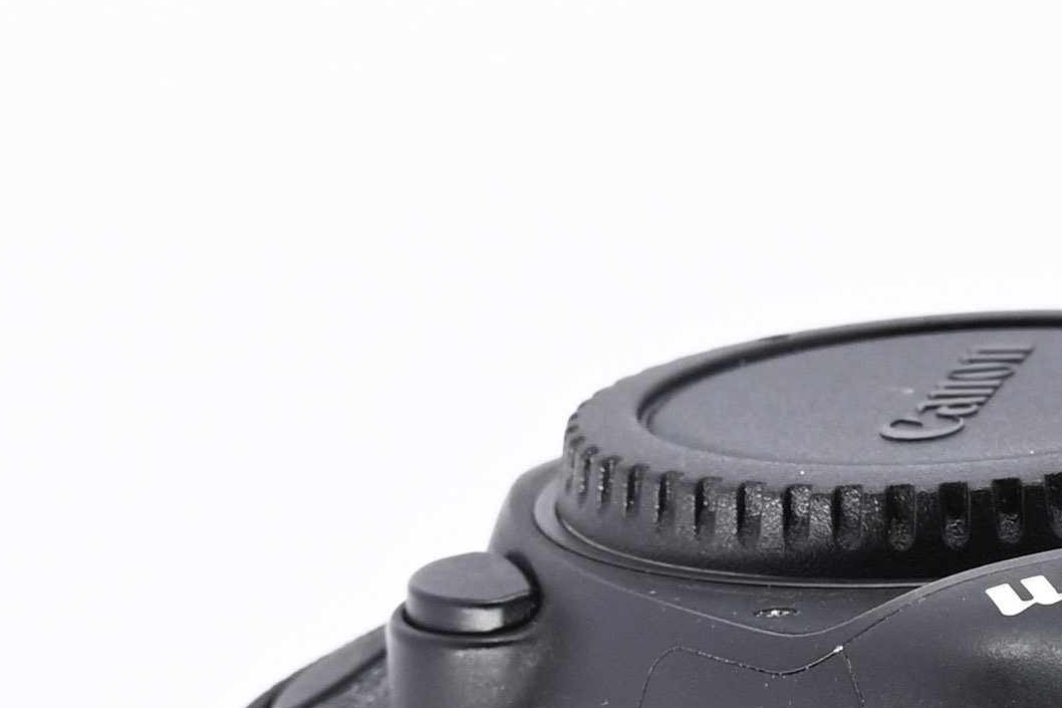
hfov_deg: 7.3
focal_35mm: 279
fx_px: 8229
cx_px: 1213
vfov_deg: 4.9
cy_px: 825
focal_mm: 50
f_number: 9
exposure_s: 1/125
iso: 500
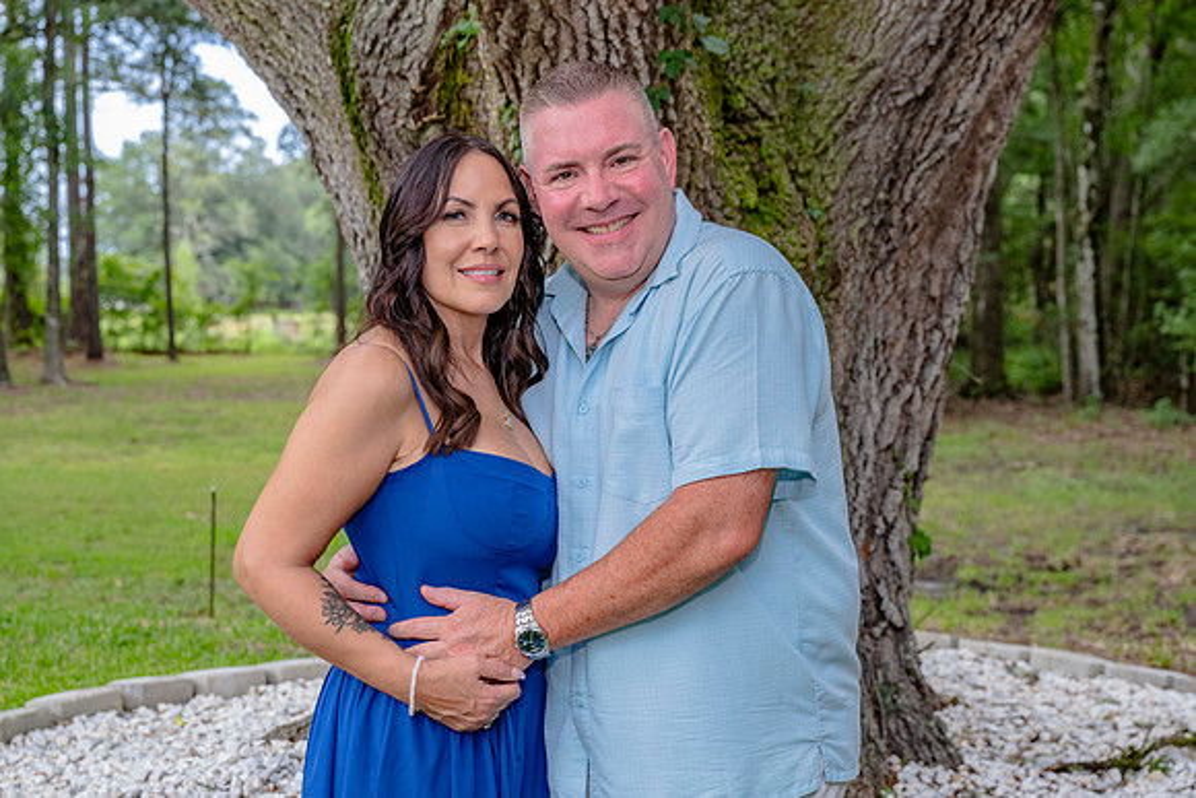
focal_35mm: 56
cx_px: 598
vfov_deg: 24.2
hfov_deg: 35.6
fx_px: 1861
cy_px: 399
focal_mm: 56
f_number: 5.6
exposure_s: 1/400
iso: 800
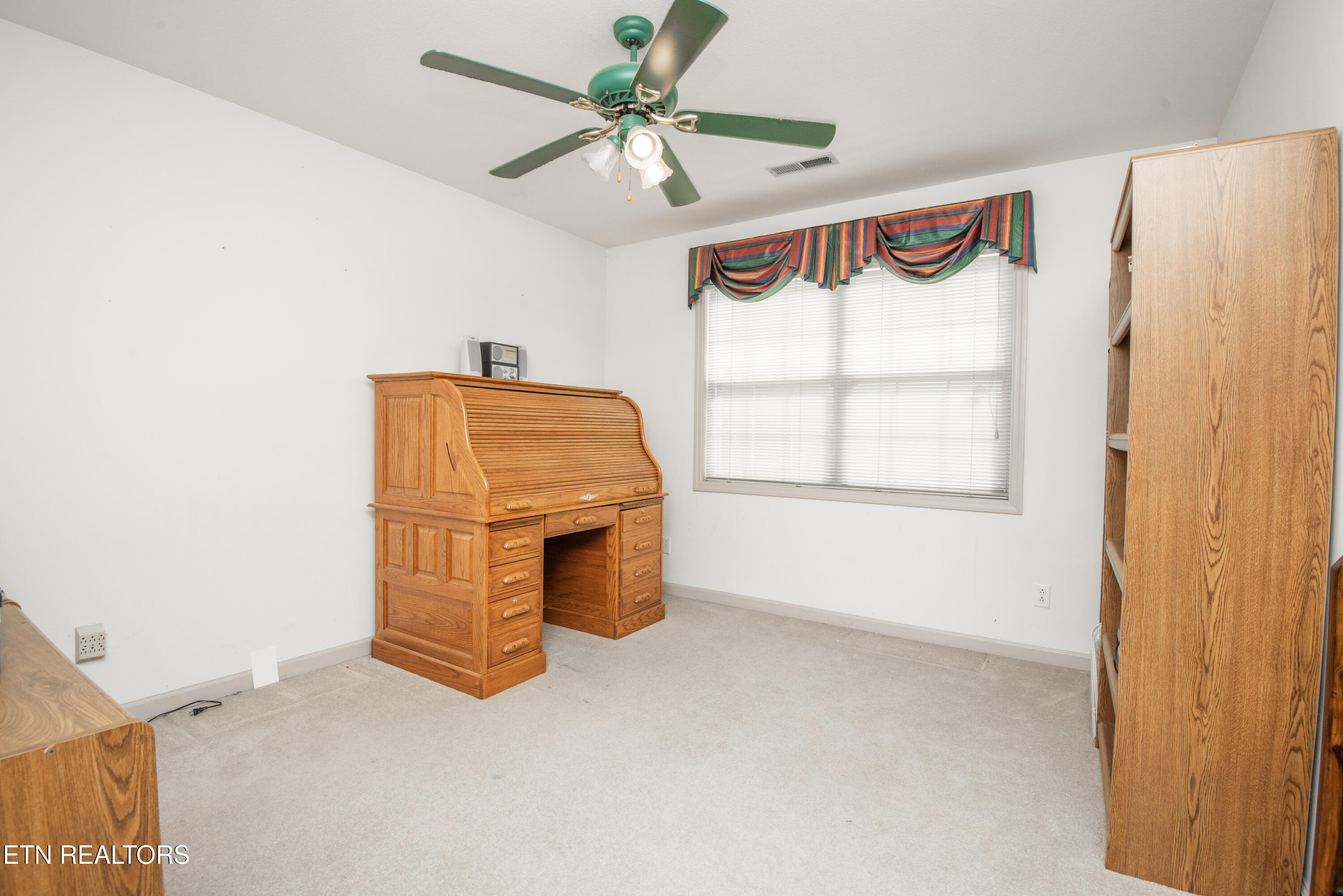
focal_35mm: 16
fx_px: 597
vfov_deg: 73.7
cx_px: 672
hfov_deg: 96.7
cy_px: 448
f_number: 9
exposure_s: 1/250
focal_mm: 16
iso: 400
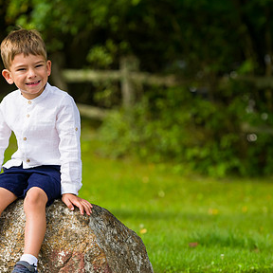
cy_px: 154
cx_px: 78
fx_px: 1909
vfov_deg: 8.2
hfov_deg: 8.2
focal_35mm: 214
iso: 200
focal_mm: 125
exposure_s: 1/1600
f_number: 4
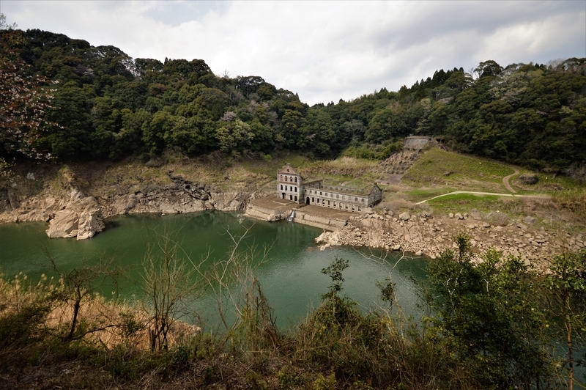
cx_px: 293
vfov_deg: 77.2
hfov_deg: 100.4
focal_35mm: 15
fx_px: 244
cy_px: 195
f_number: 4
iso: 400
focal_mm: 10
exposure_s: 1/100
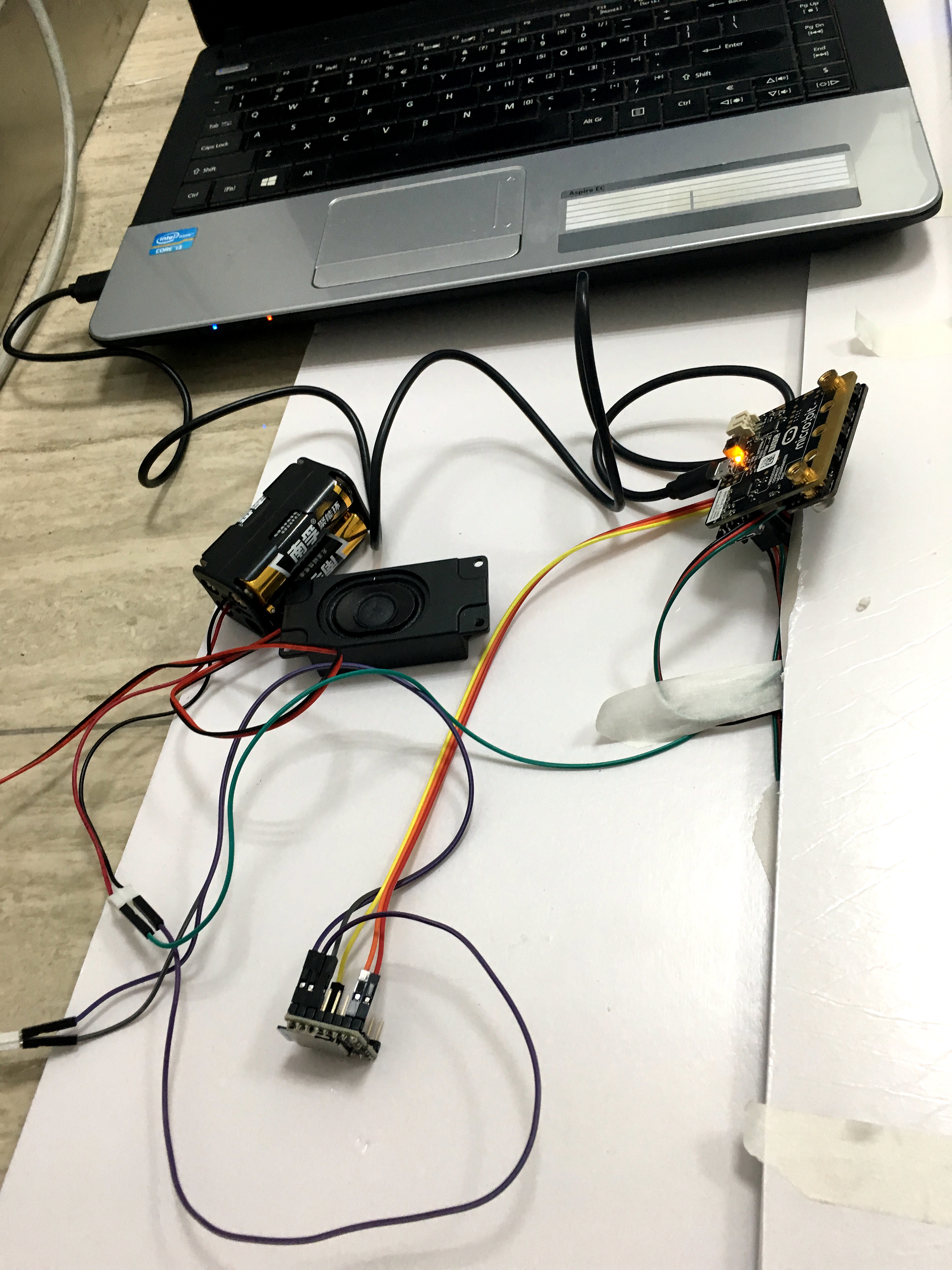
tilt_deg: -51.2
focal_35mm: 29
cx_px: 476
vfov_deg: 61.7
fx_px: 1063
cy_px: 635
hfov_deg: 48.2
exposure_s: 1/33
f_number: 2.2
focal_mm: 4.15
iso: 100
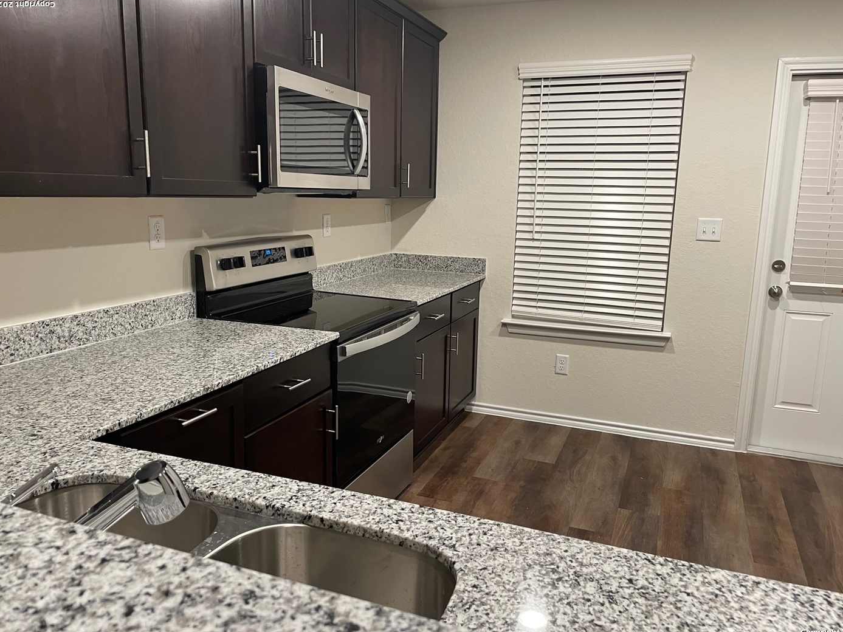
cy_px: 318
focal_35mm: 27
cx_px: 428
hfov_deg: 65.3
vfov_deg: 51.3
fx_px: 657
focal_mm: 4.2
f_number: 1.6
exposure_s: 1/60
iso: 125
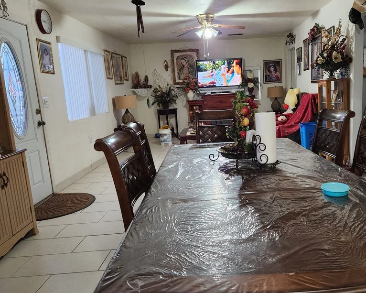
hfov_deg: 57.7
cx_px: 237
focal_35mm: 30
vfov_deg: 48.5
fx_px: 325
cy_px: 144
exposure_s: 1/120
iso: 800
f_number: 1.8
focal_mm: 5.4
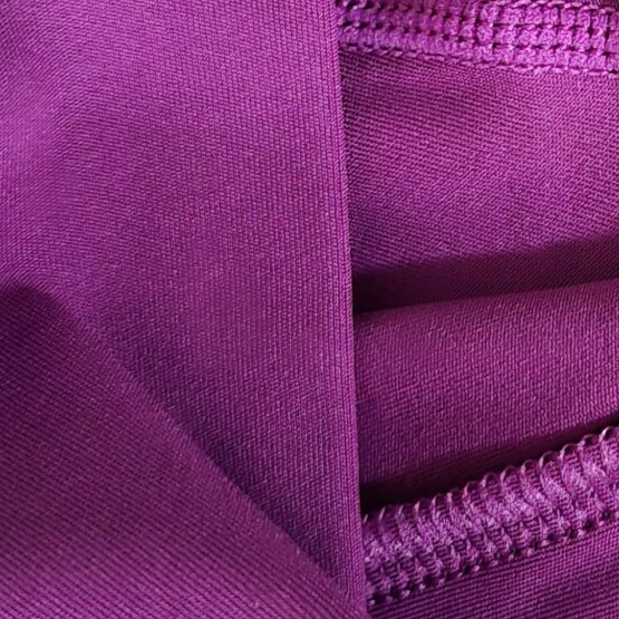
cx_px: 716
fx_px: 1517
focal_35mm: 75
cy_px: -8
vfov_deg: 22.2
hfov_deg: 21.6
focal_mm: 5.4
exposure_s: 1/20
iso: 2500
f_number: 1.8
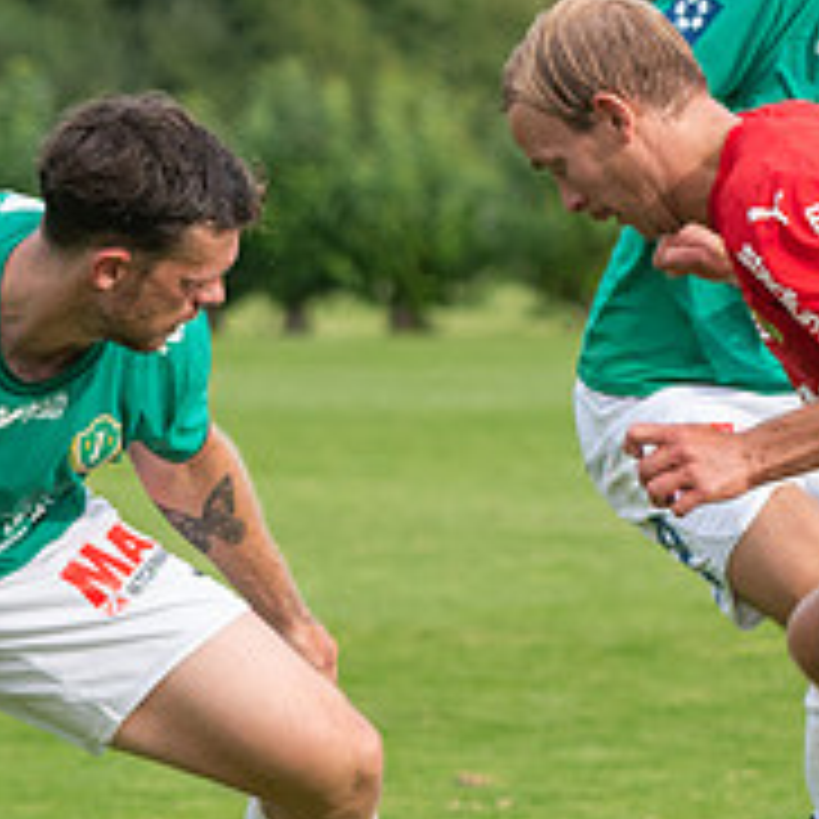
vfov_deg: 3.2
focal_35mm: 551
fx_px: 14749
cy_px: 706
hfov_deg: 3.2
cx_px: 944
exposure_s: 1/1250
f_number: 4
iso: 450
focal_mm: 95
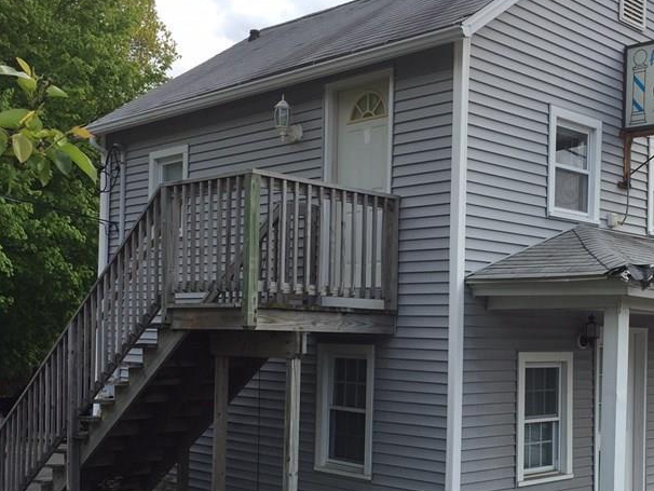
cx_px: 476
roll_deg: -3.1
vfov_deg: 29.4
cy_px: 351
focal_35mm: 49
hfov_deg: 38.1
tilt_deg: +0.2
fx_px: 926
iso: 32
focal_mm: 4.15
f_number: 2.2
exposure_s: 1/1163
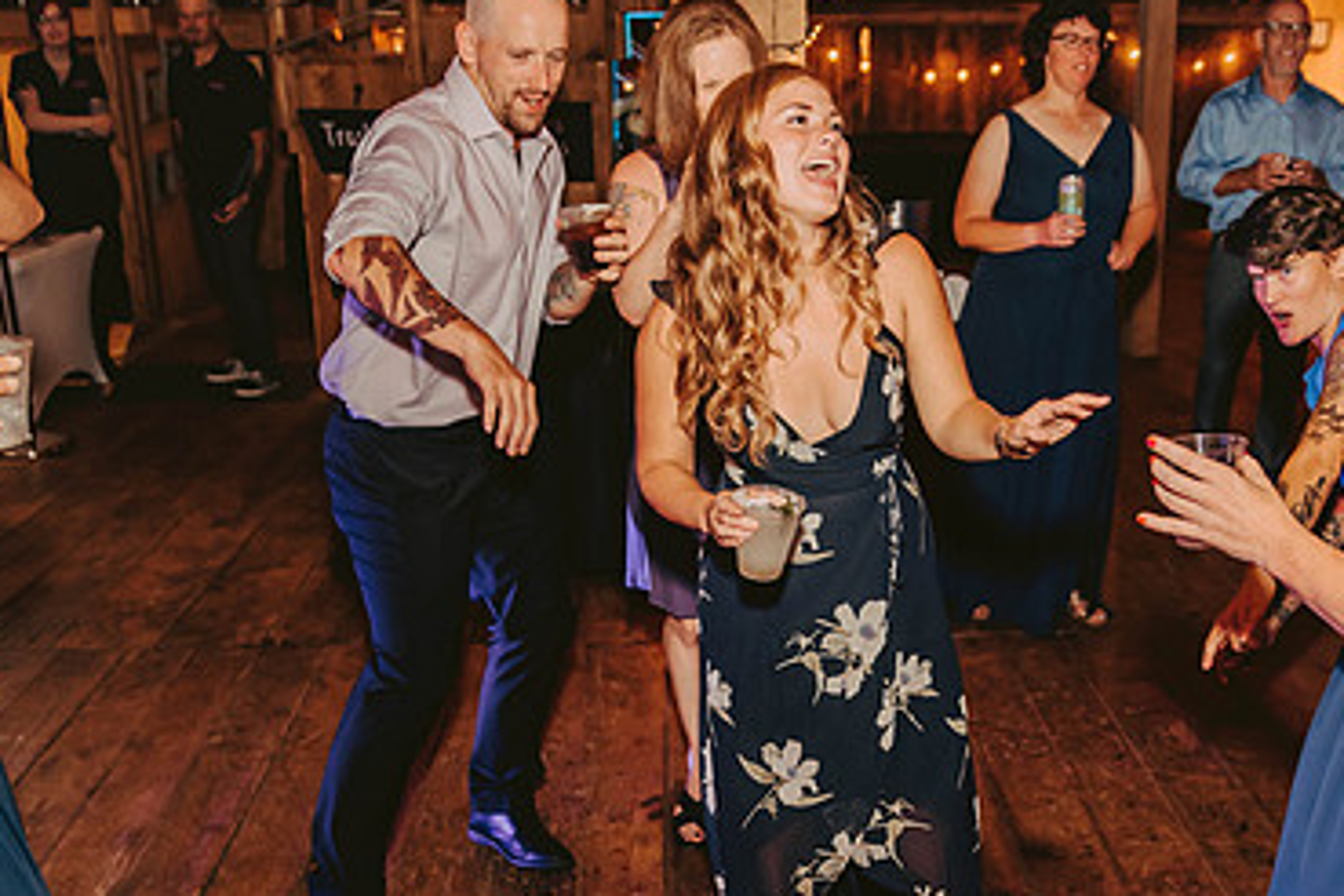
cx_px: 827
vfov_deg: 30.0
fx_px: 1643
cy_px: 683
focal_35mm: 44
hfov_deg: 44.2
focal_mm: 28
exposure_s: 1/125
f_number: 2.8
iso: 1250
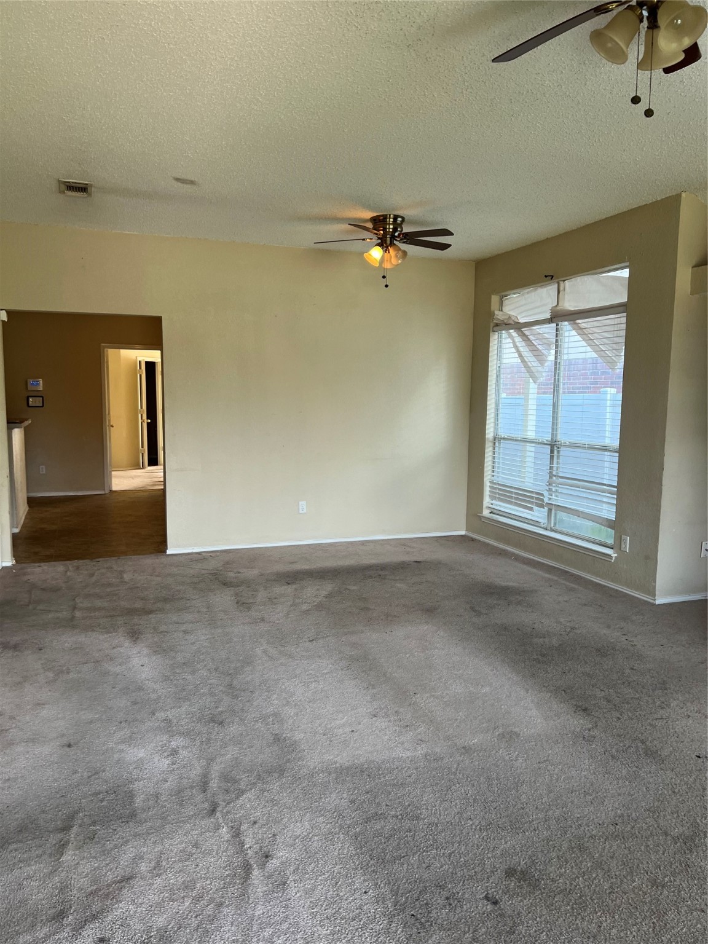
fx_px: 709
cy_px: 472
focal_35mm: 26
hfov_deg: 53.1
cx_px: 354
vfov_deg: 67.3
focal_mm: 5.7
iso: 80
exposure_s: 1/120
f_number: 1.5
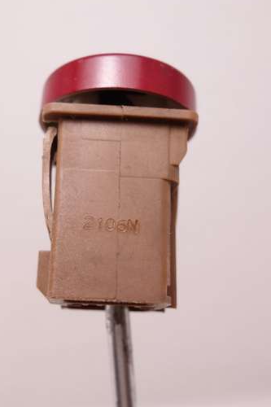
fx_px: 486
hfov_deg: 31.0
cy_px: 199
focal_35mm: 43
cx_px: 102
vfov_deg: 45.4
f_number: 5
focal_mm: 10.4
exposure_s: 1/25
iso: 125
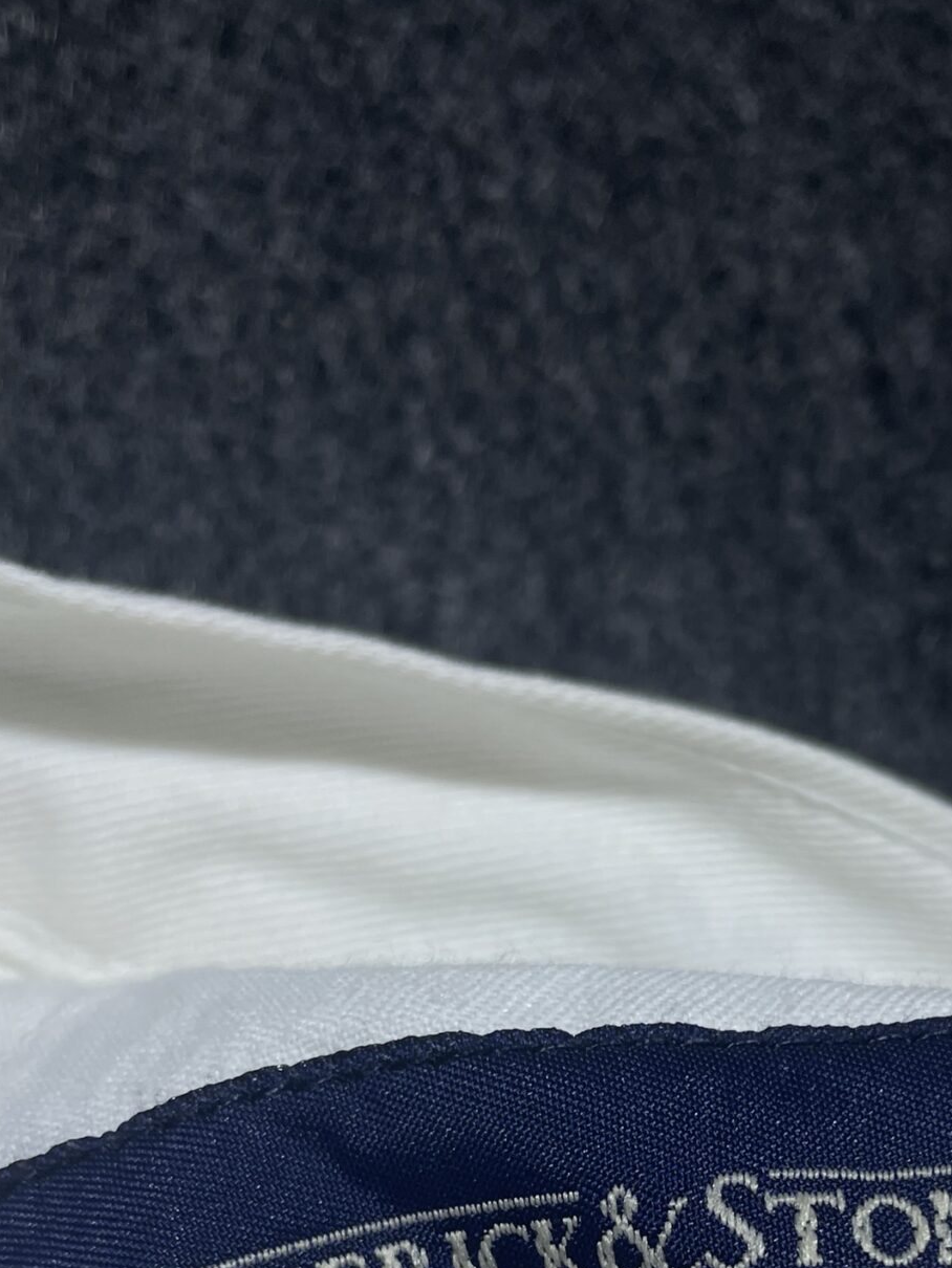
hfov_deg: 26.4
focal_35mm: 55
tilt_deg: -58.4
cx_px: 666
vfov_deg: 32.7
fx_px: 2016
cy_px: 1198
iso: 32
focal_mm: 4.2
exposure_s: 1/125
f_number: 1.6
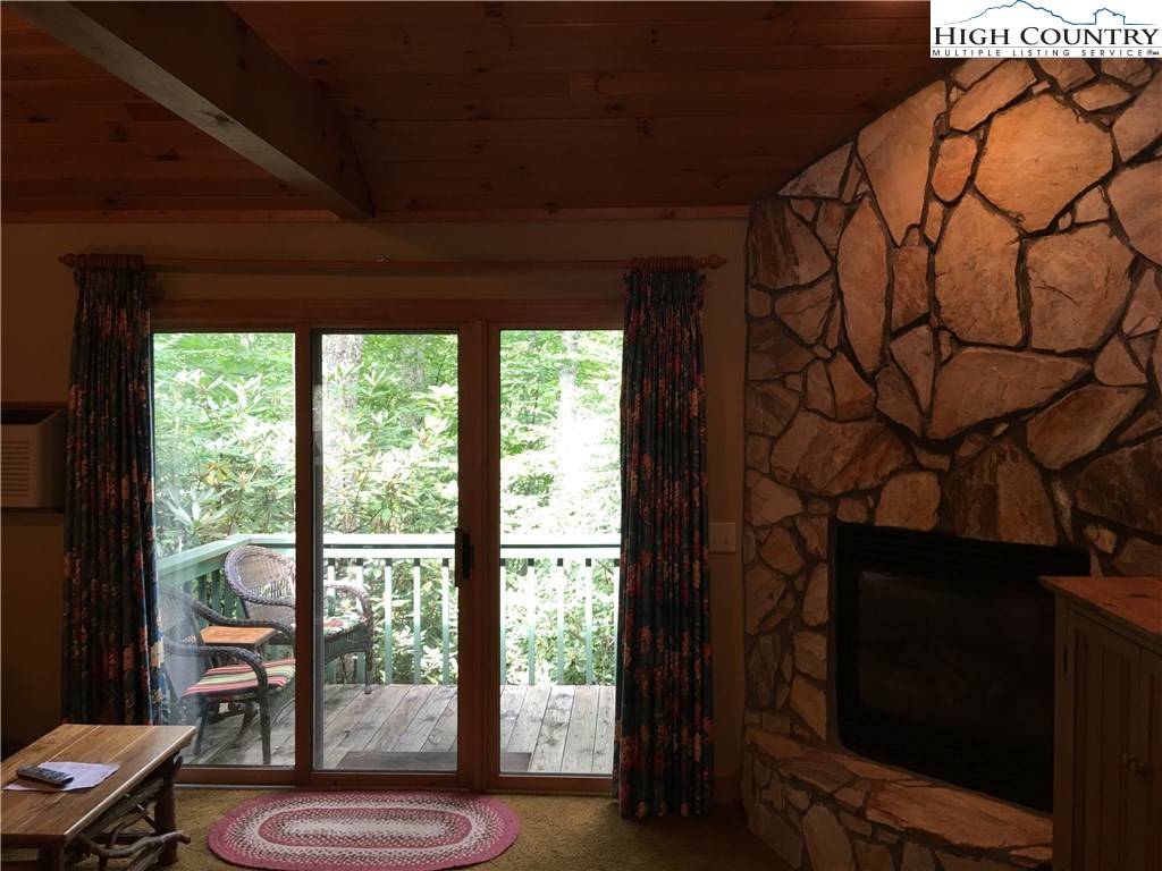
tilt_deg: +0.1
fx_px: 973
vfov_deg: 48.2
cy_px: 436
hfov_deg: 61.7
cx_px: 581
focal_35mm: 29
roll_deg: -0.1
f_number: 2.2
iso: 25
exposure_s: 1/15
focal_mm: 4.15
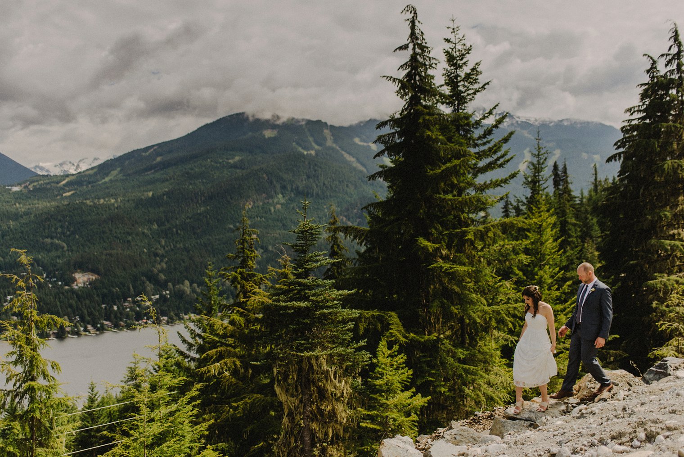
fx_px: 665
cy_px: 228
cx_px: 342
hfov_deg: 54.4
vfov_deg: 37.9
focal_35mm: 35
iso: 64
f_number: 2
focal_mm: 35
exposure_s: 1/4000
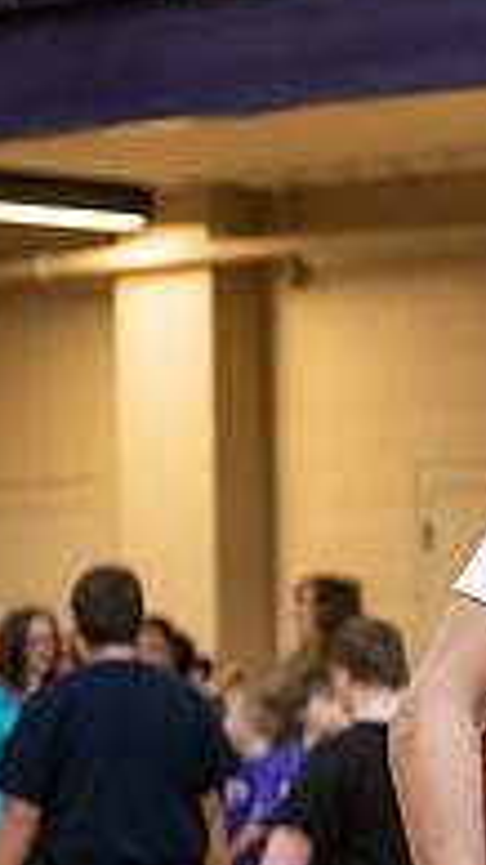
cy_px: 658
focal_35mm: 194
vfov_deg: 11.1
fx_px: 4448
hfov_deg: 6.0
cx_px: 1173
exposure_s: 1/200
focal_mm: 62
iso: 2500
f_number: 3.2
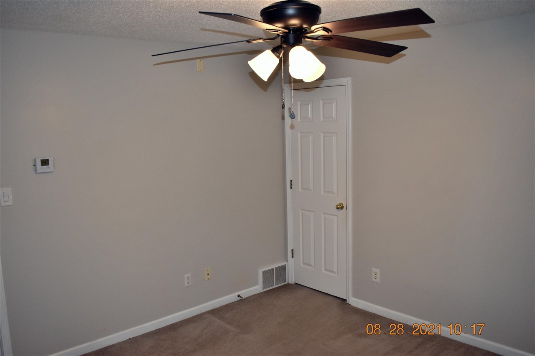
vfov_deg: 43.6
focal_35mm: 30
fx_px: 446
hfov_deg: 61.9
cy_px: 178
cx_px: 268
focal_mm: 20
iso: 800
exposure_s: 1/200
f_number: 4.5
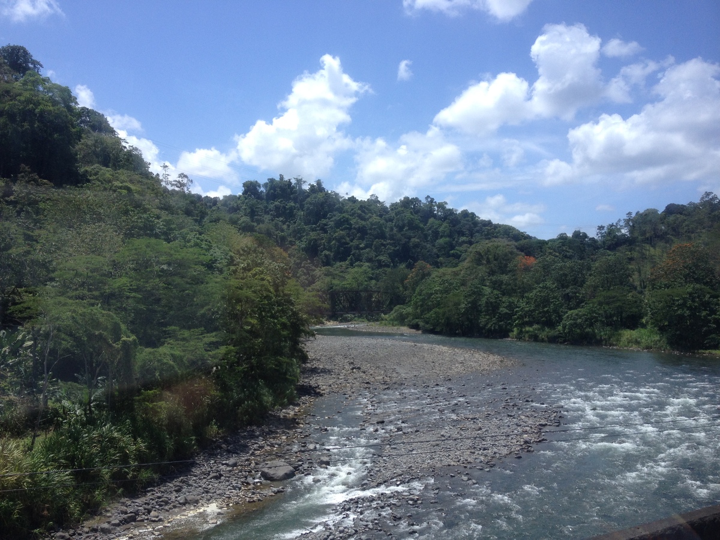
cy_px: 270
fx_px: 728
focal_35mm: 35
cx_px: 360
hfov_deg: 52.6
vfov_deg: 40.7
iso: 50
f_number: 2.4
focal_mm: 4.28
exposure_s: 1/824
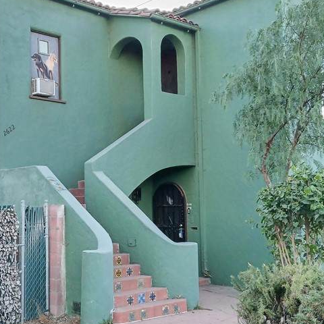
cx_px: 123
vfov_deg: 34.7
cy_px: 168
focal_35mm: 49
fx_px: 519
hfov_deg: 34.5
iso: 125
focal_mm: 3.98
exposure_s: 1/60
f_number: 1.8
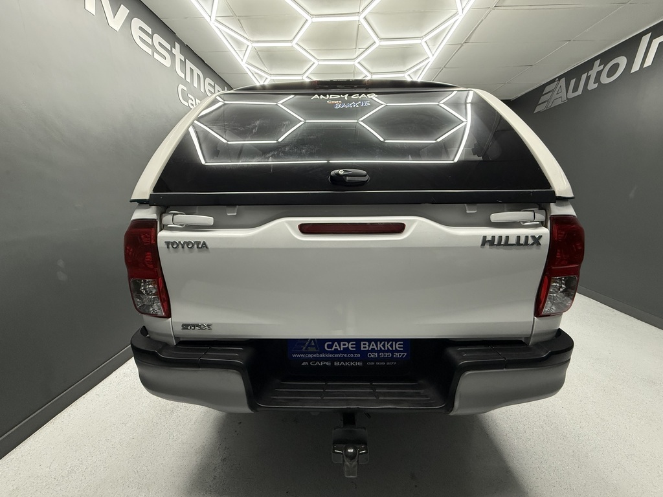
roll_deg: +0.3
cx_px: 332
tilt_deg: -11.6
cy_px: 248
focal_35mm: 14
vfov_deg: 85.7
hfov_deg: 102.1
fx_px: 268
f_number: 2.2
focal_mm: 2.22
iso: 400
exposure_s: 1/100
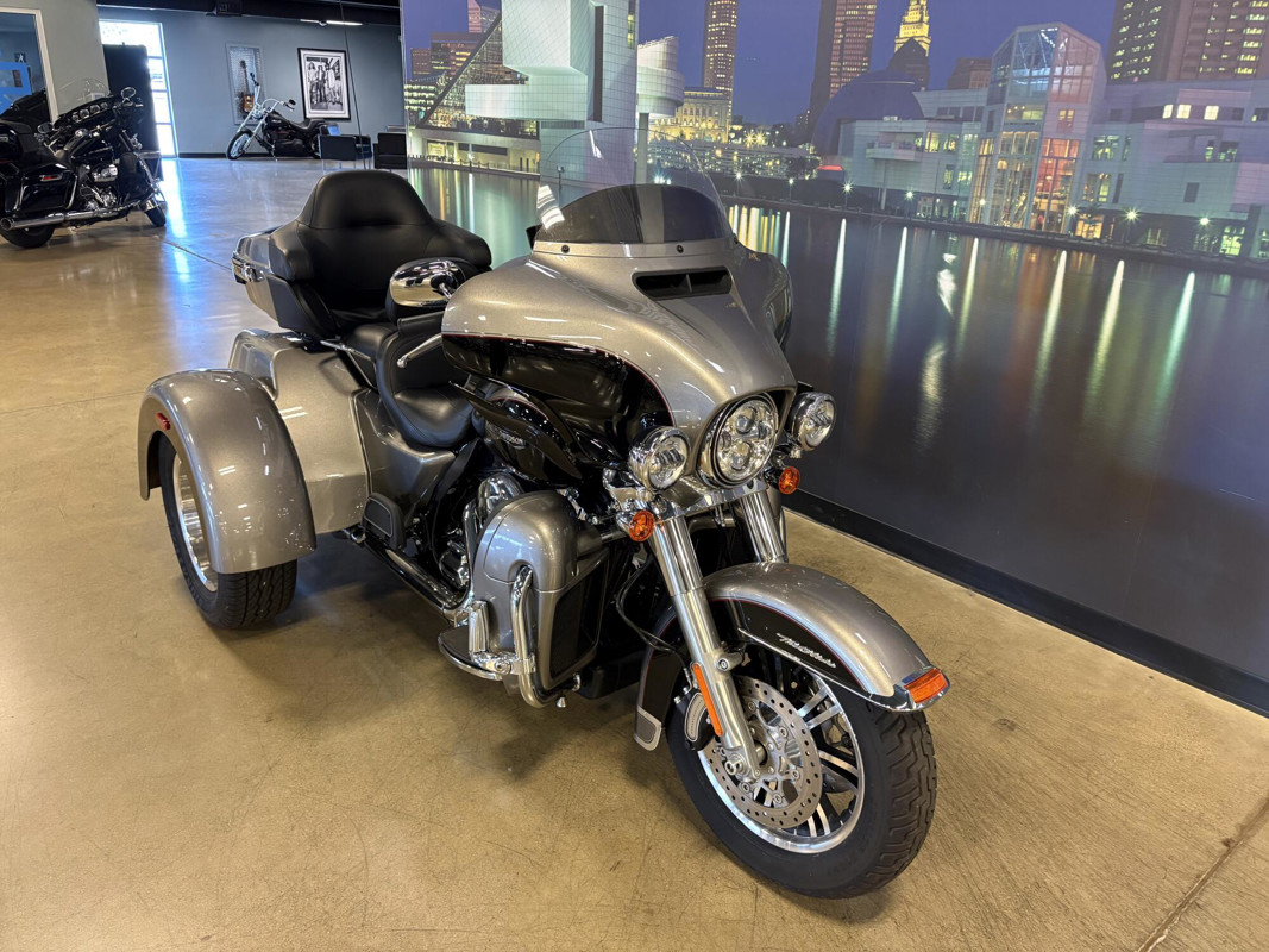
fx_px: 953
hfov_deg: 67.3
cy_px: 476
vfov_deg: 53.1
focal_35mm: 26
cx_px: 634
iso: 250
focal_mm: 5.96
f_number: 1.6
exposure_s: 1/60
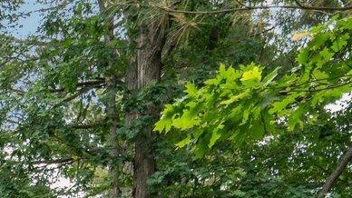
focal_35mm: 166
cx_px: -378
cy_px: 609
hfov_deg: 11.5
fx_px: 1549
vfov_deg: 6.6
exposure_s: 1/320
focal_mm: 30
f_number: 4.5
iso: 320
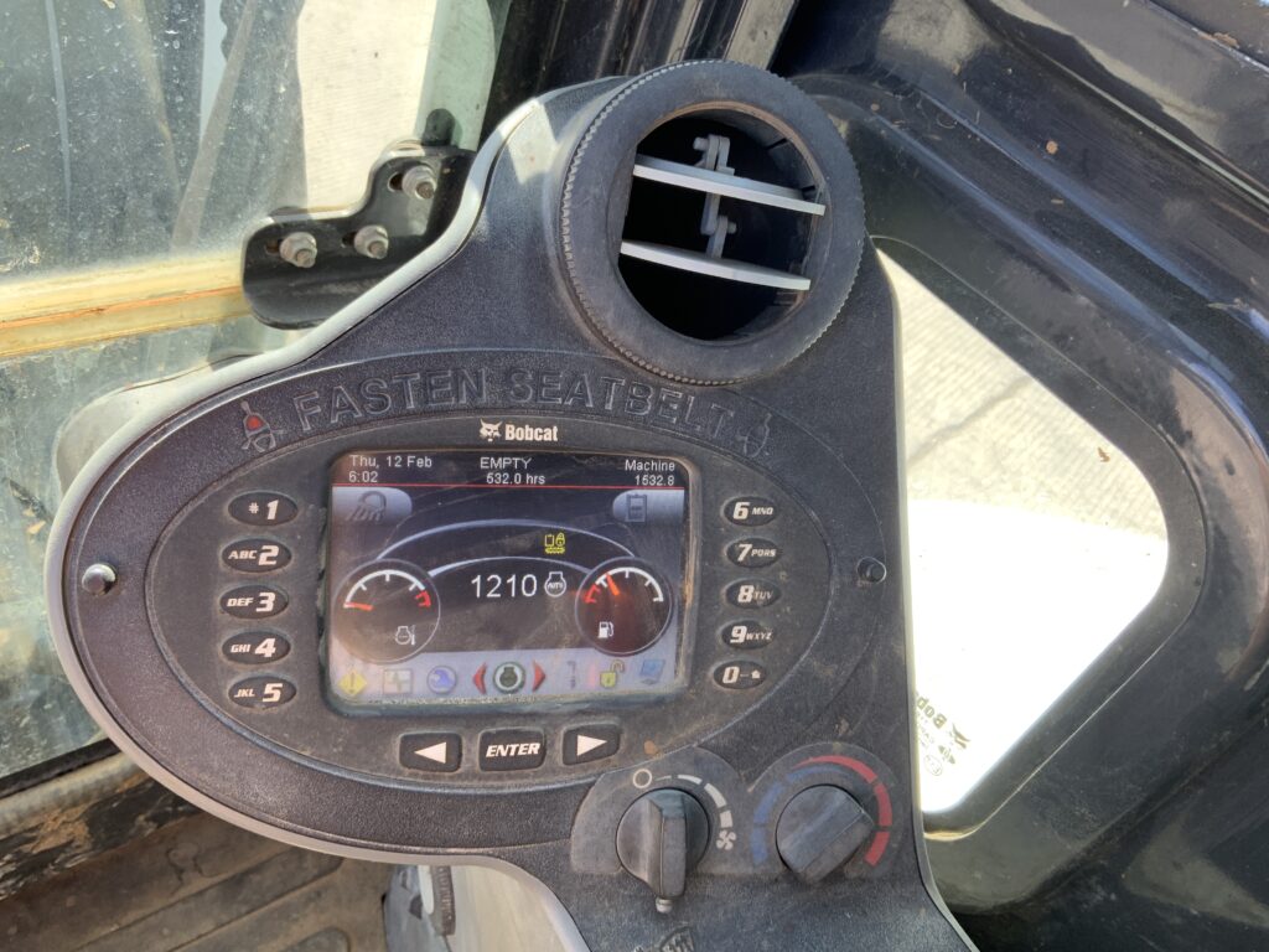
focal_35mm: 29
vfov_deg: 48.2
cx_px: 634
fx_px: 1063
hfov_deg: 61.7
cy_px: 476
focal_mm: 3
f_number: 1.8
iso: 16
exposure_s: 1/137
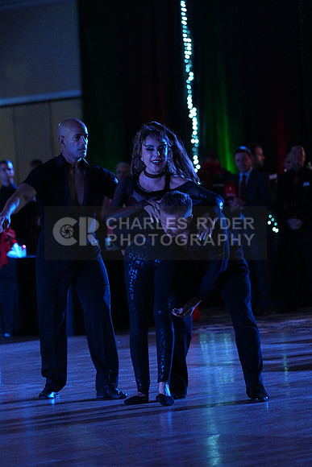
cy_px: 234
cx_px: 156
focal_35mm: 180
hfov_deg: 7.6
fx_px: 2338
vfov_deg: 11.4
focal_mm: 180
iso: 6400
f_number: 4.5
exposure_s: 1/400
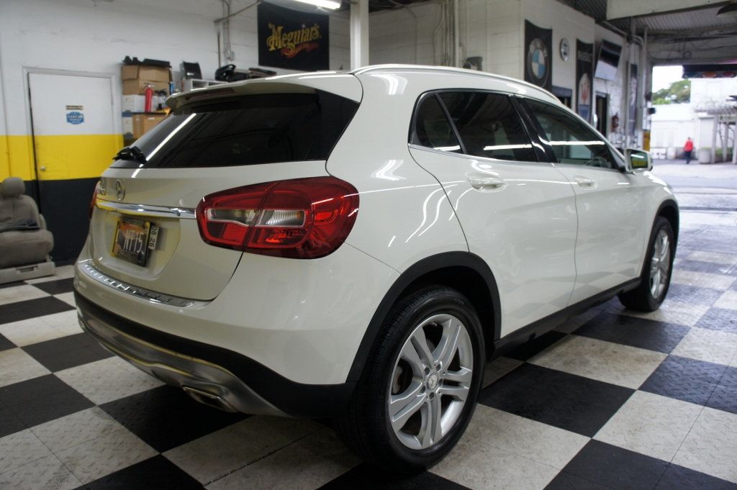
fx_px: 552
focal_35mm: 27
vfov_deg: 47.9
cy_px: 245
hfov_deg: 67.4
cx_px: 368
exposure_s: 1/80
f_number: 4
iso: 500
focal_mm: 18
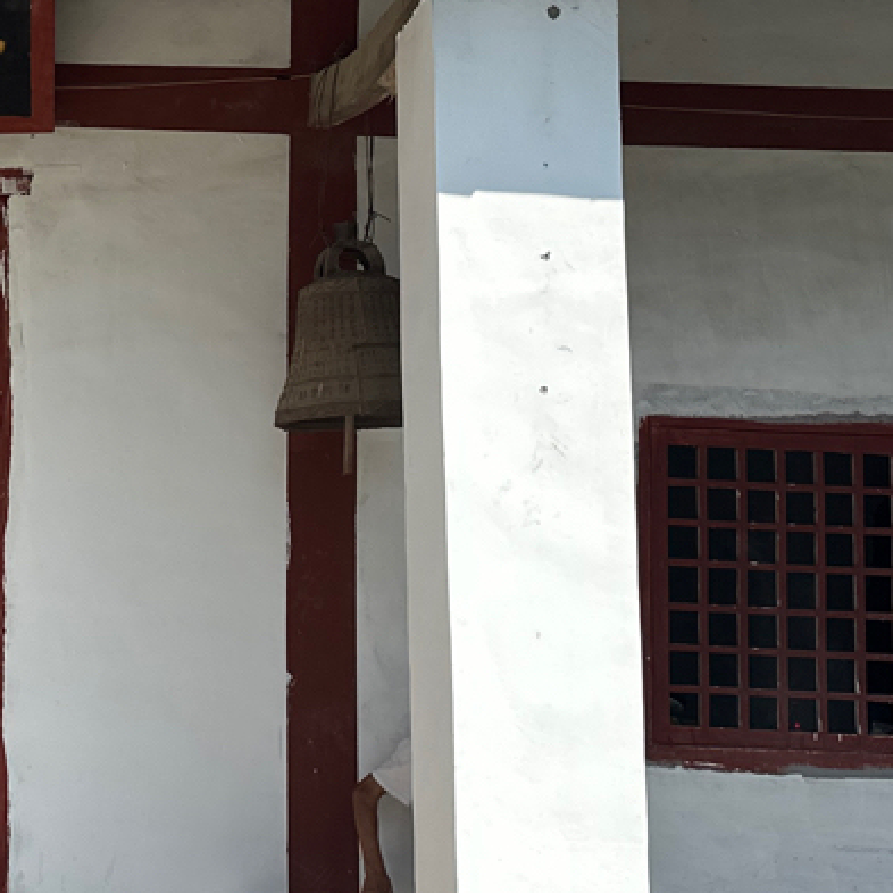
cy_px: 197
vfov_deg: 21.2
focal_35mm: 81
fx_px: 2364
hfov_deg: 20.0
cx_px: -186
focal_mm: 6.86
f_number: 1.78
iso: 80
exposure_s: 1/4016
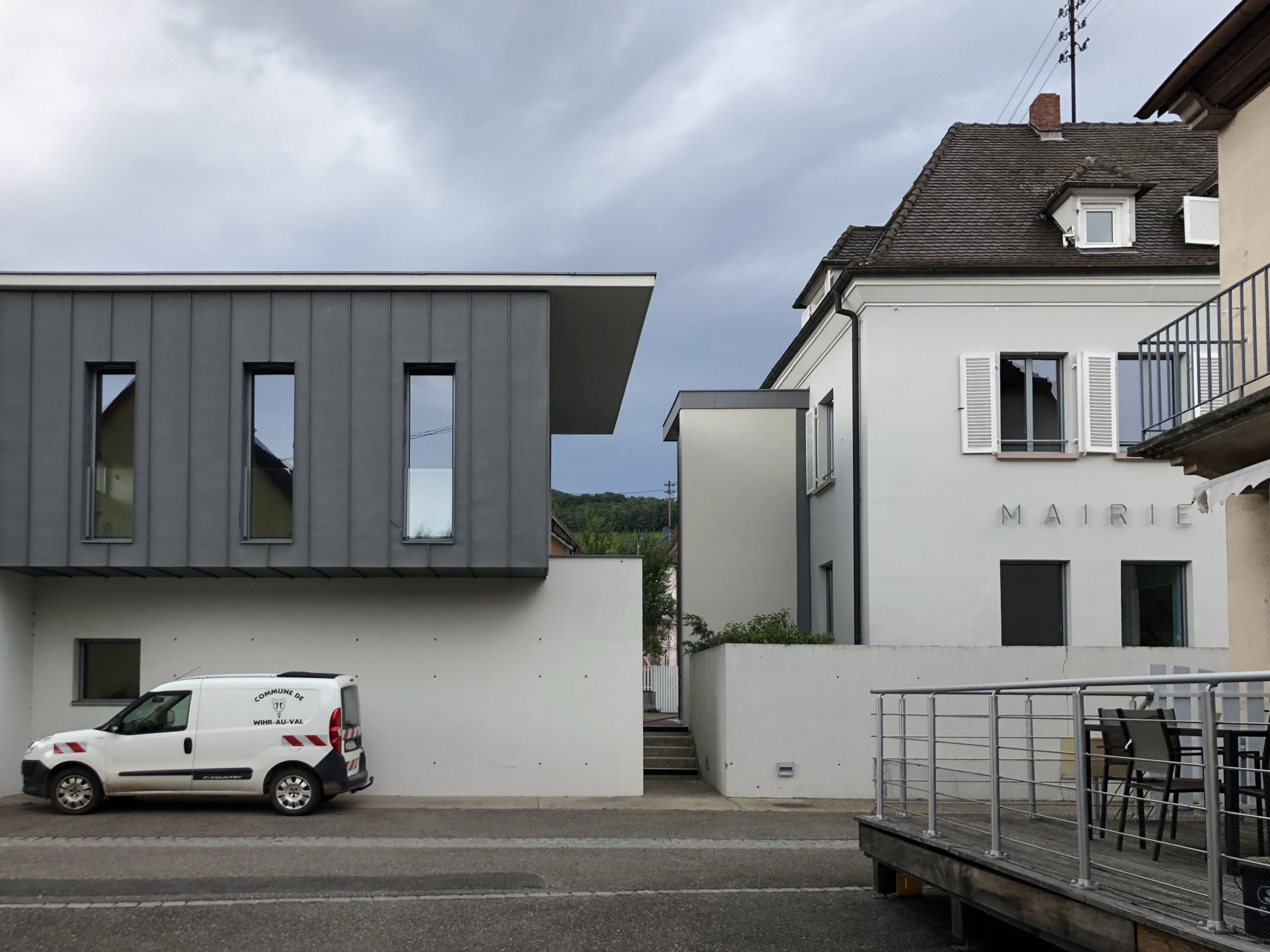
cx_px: 635
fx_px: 1027
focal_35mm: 28
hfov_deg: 63.4
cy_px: 476
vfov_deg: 49.7
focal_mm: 4
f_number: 1.8
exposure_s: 1/979
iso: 20
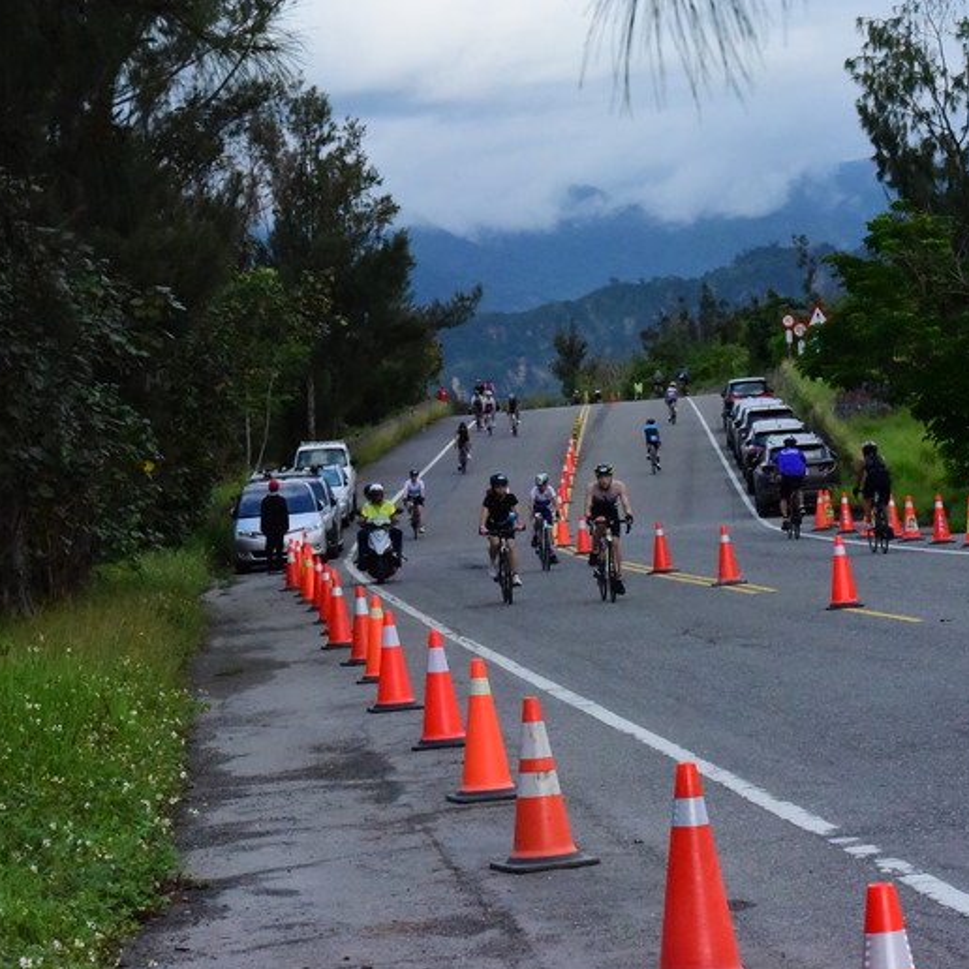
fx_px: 3990
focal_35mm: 126
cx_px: 612
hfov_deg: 13.8
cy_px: 485
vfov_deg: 13.8
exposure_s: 1/4000
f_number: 16
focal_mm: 98
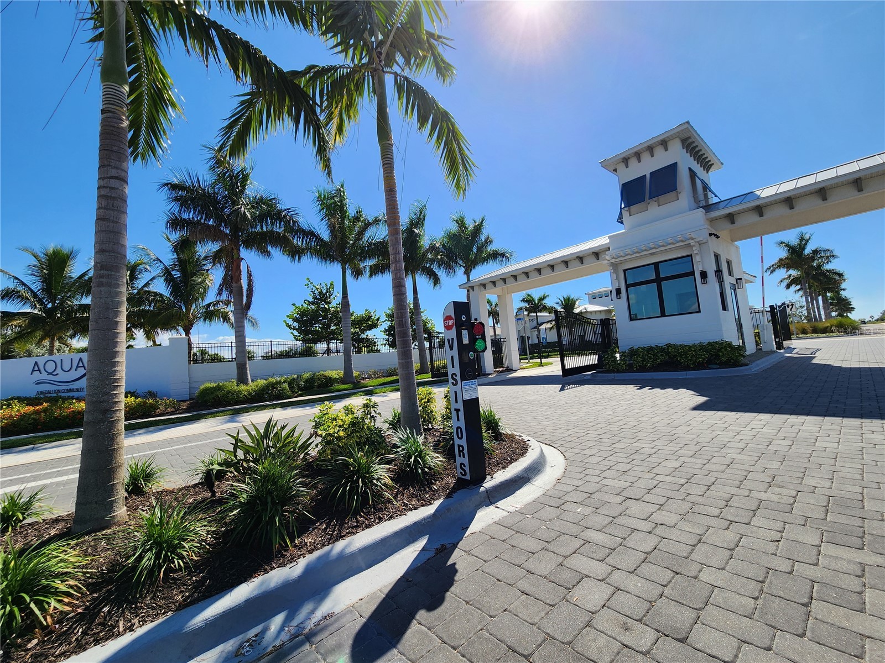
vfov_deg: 89.9
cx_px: 442
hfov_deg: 106.2
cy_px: 332
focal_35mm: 13
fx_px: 332
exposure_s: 1/2151
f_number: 2.2
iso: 50
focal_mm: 2.2
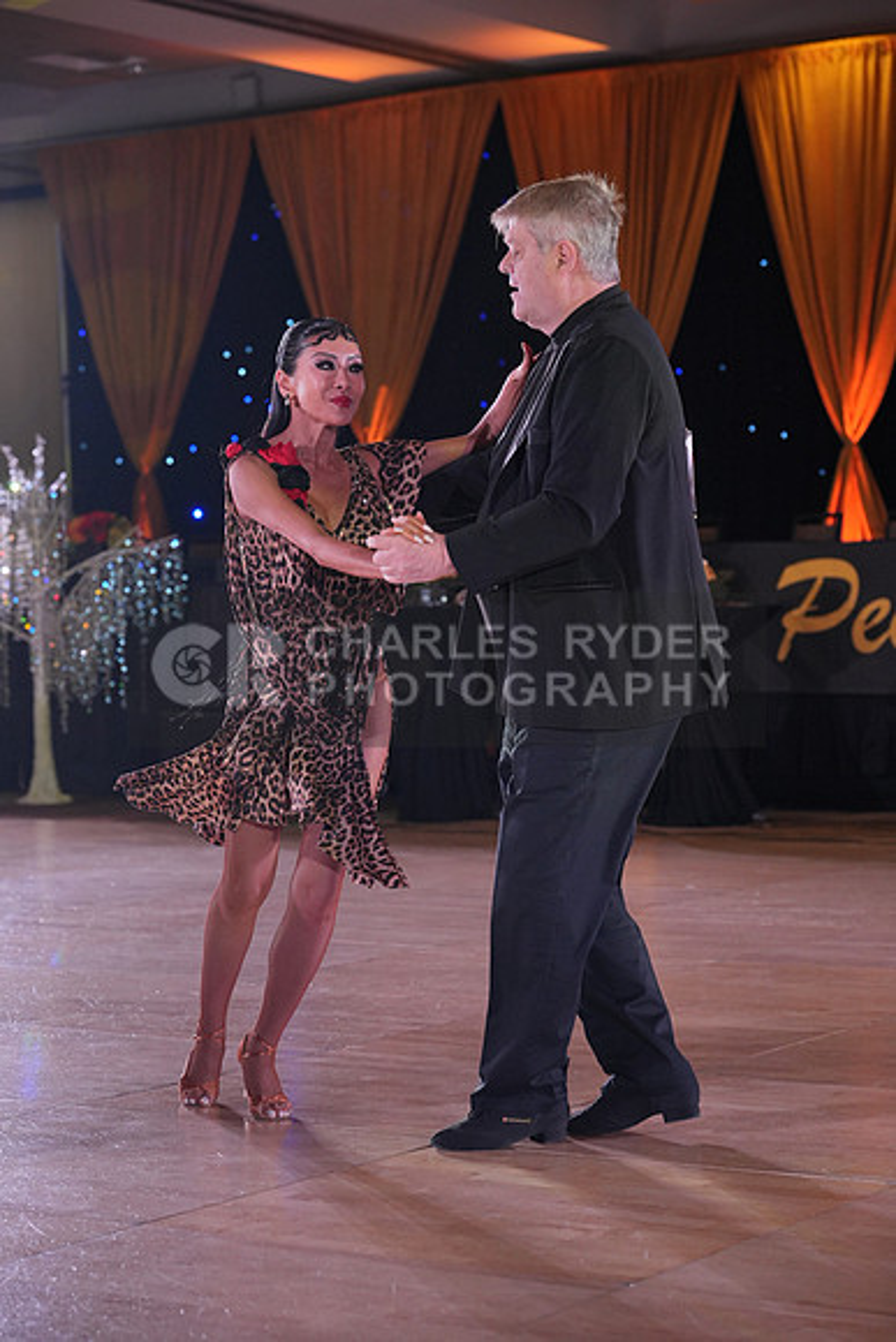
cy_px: 671
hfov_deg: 16.7
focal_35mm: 82
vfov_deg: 24.8
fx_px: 3059
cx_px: 448
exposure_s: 1/400
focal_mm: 82
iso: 1250
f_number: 4
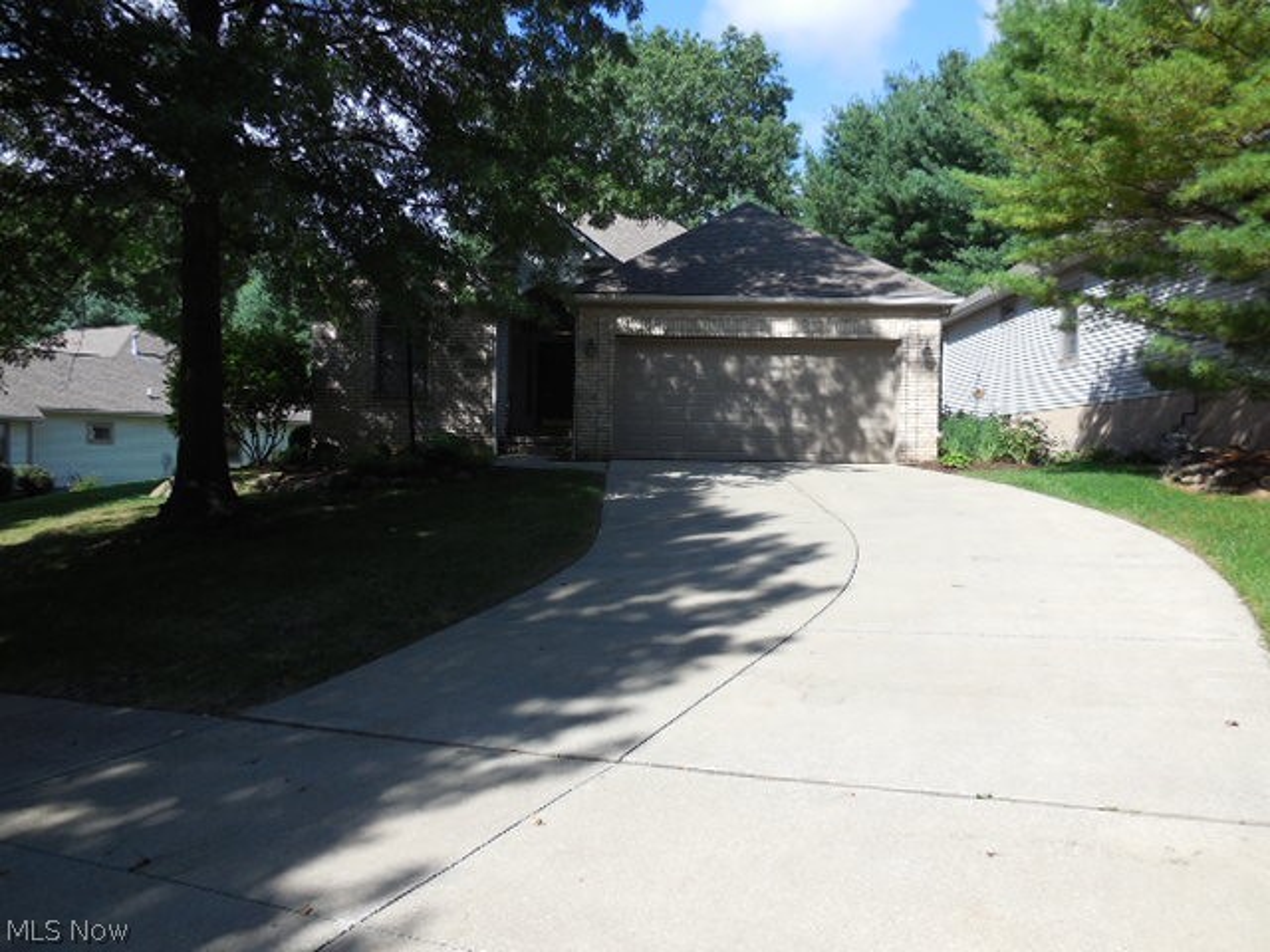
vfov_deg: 54.9
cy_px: 476
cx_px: 635
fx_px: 917
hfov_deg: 69.4
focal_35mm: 25
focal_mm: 4.5
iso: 125
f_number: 3.1
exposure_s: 1/1000
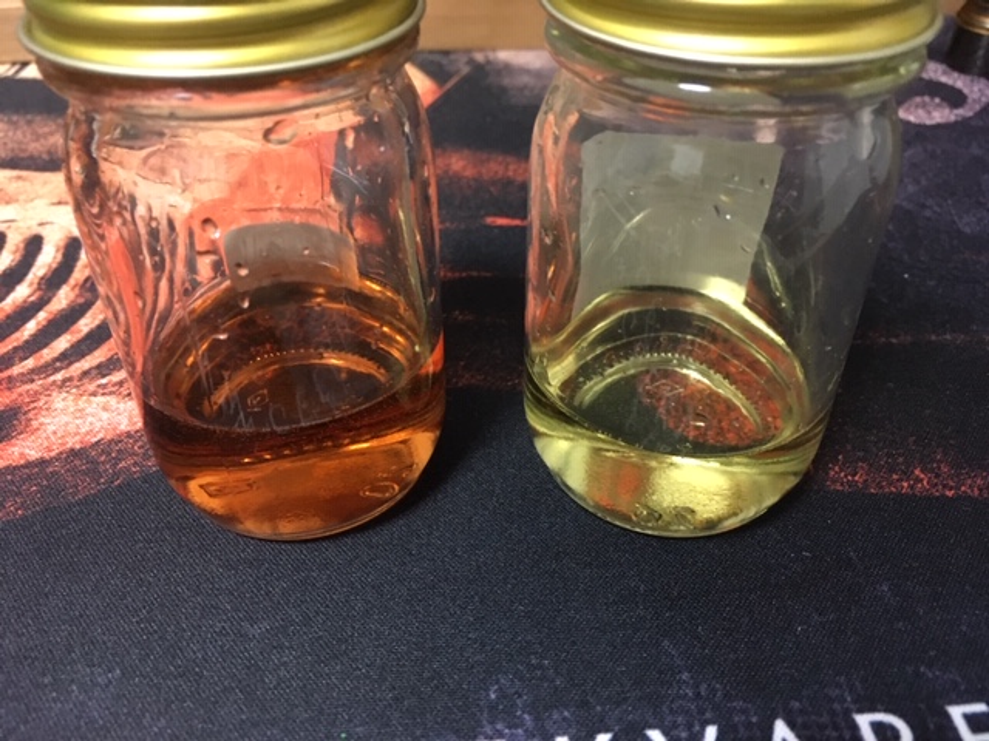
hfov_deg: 61.7
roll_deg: -1.4
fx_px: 829
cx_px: 494
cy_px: 370
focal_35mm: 29
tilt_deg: -39.4
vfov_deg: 48.2
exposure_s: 1/15
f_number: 2.2
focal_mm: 4.15
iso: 200
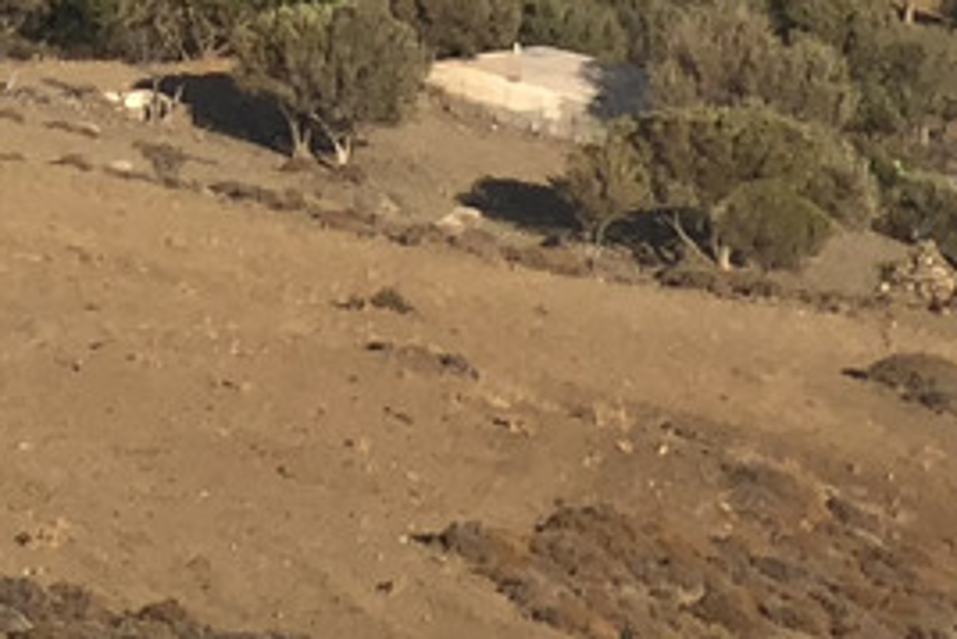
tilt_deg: -1.4
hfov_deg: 6.1
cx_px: -1361
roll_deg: +1.5
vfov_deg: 4.1
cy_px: -1232
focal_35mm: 323
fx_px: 8591
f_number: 2.4
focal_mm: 6
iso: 16
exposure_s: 1/1230
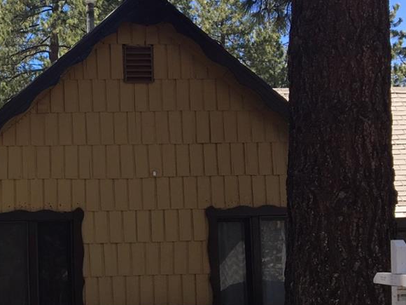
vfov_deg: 19.5
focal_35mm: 75
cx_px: -20
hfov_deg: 24.5
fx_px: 880
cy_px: 225
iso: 25
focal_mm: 4.15
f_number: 2.2
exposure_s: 1/484
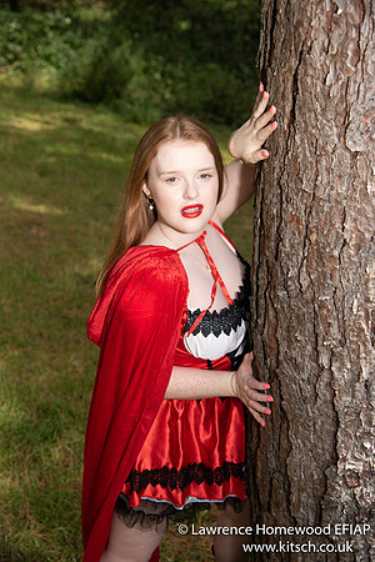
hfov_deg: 26.0
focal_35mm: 52
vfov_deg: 38.2
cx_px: 188
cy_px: 281
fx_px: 812
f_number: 4.5
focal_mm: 52
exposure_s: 1/200
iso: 100
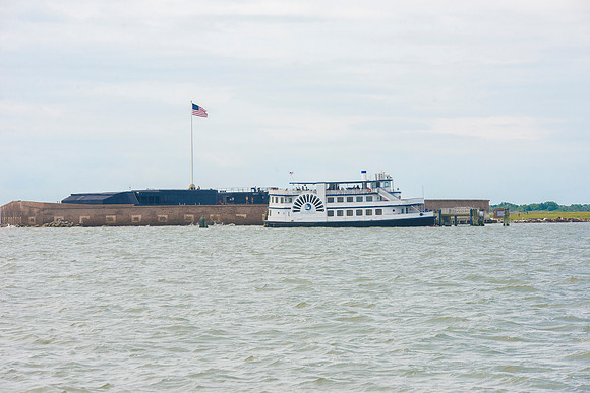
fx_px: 2459
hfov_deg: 13.7
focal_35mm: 150
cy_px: 196
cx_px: 295
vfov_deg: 9.2
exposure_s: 1/2000
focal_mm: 150
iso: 800
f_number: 10
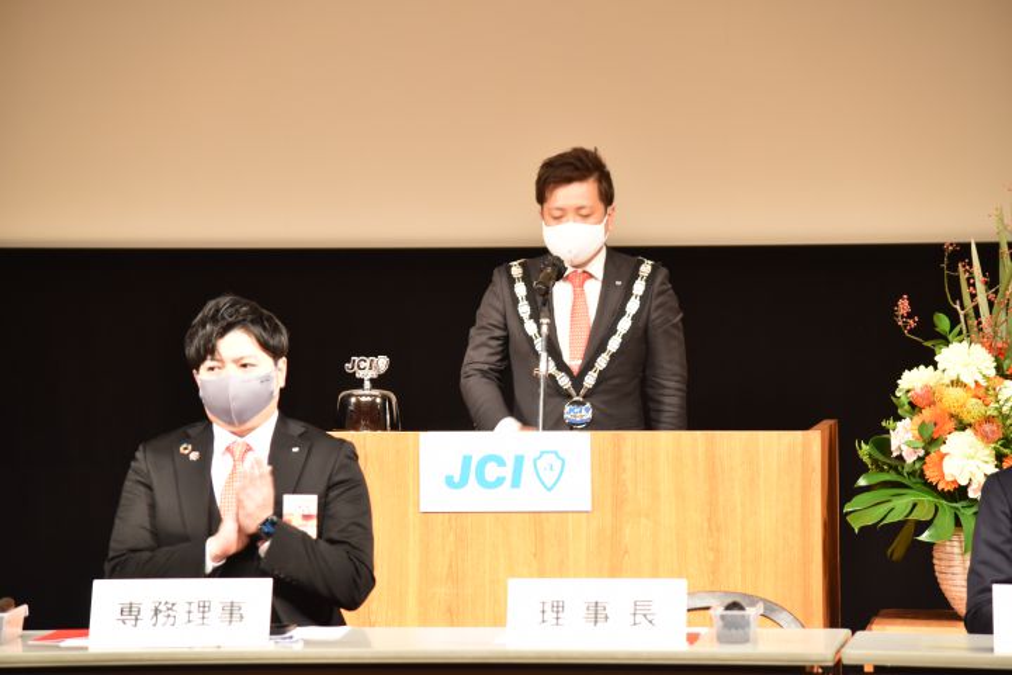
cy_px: 338
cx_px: 506
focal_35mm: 195
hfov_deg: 10.5
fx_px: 5481
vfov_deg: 7.0
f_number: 6.3
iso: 1250
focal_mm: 130
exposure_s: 1/50
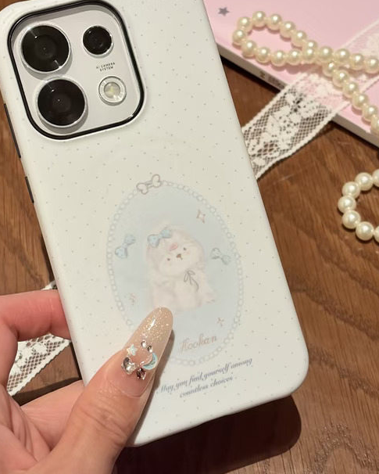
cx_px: 184
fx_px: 953
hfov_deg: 22.5
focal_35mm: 68
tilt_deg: -53.7
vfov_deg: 27.8
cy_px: 178
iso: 200
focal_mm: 5.96
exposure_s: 1/33
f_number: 1.6
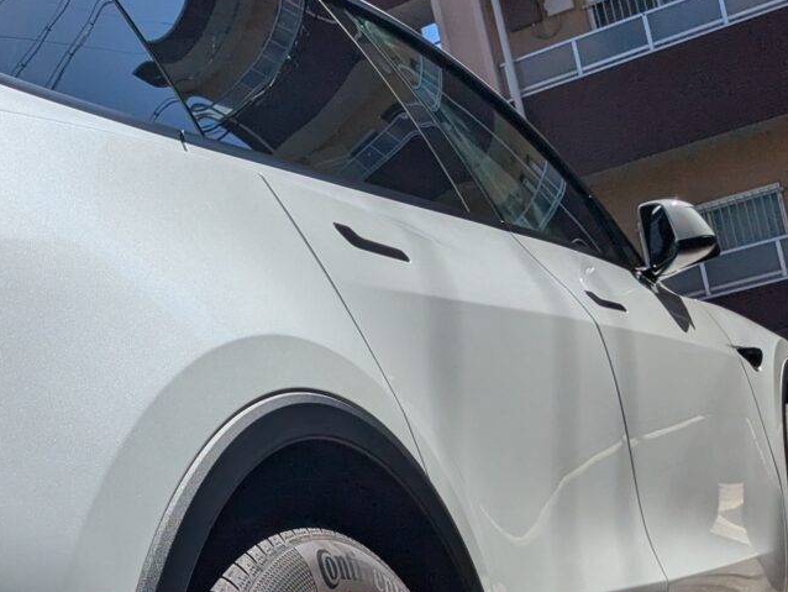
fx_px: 1480
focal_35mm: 65
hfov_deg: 28.0
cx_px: -4
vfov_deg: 22.2
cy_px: 507
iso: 75
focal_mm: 4.38
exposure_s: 1/11628
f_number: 1.73
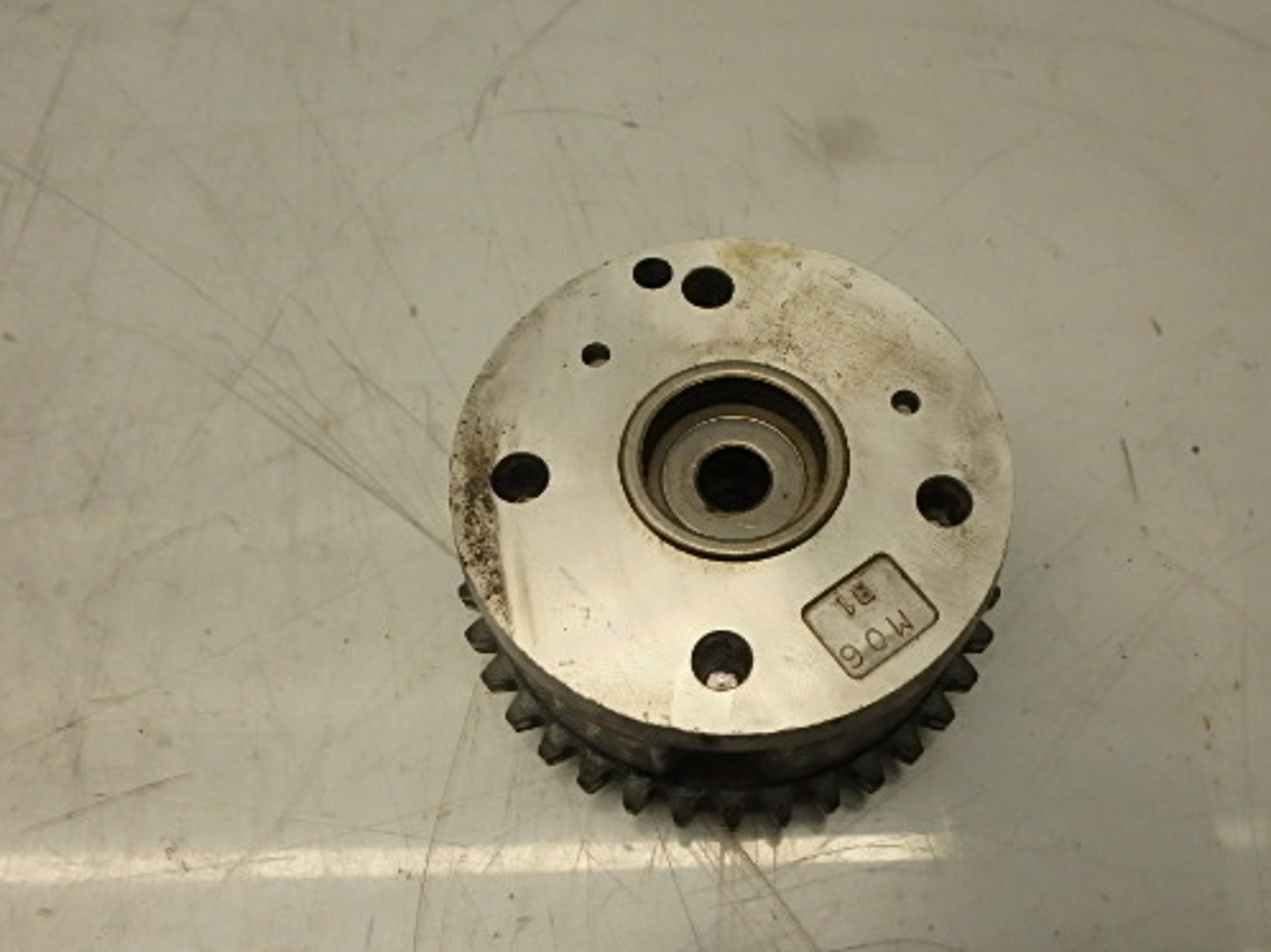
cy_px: 556
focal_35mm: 27
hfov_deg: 64.7
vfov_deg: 51.1
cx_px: 766
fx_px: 991
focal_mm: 3.7
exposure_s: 1/250
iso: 500
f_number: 3.5
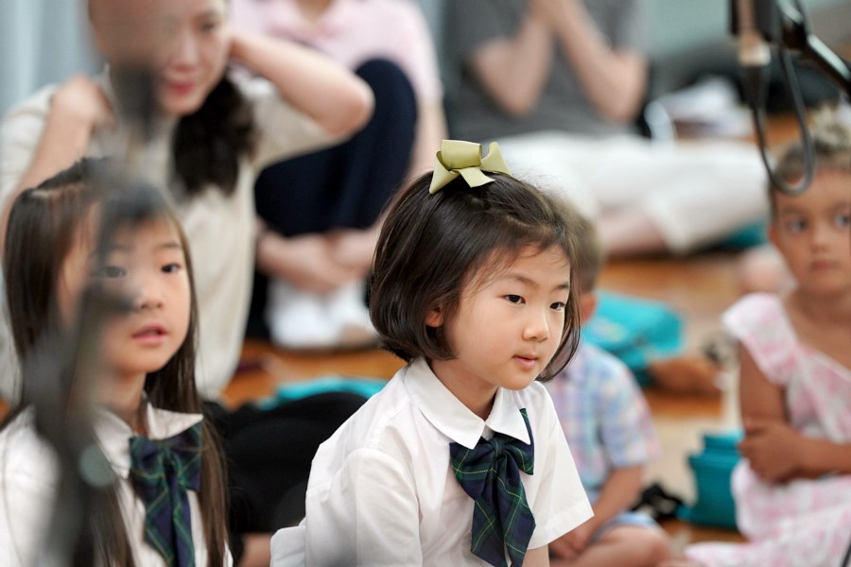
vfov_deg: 7.1
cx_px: 426
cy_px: 284
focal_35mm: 194
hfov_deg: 10.6
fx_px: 4586
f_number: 4
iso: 2500
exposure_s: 1/200
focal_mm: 194
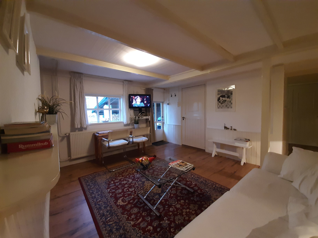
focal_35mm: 13
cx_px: 159
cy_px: 119
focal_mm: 1.42
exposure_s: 1/25
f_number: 2.2
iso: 320
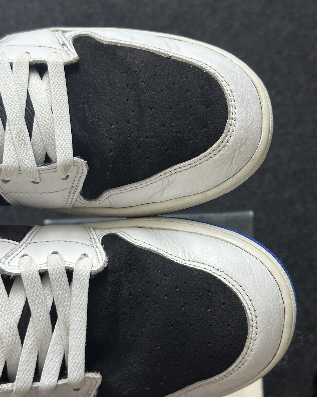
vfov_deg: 36.7
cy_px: 206
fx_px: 598
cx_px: 161
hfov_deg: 29.7
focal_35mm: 51
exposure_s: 1/33
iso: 200
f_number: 1.78
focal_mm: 6.86
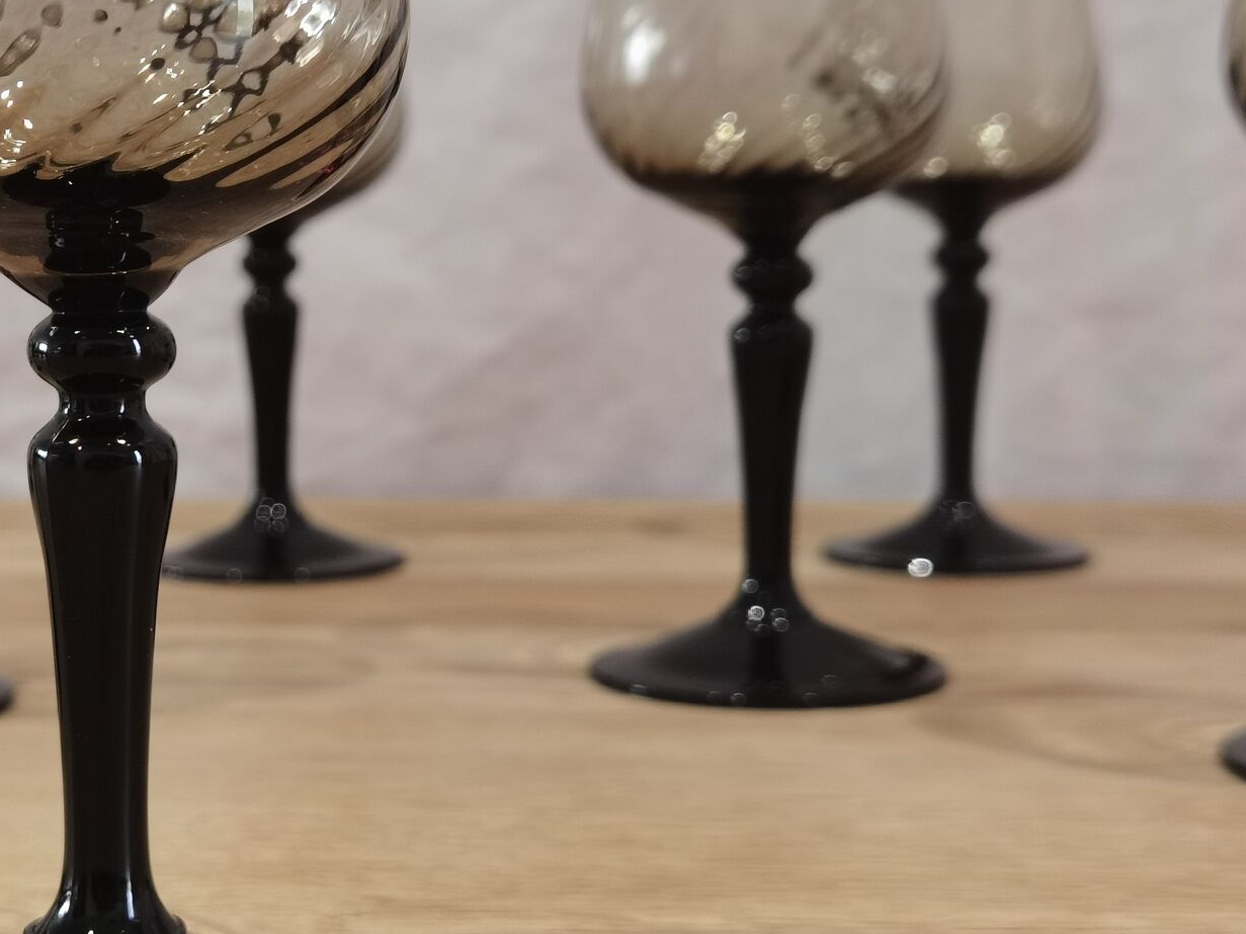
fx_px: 2339
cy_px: 510
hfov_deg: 29.2
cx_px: 268
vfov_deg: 22.6
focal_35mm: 65
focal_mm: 6.71
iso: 125
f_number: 1.9
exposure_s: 1/50
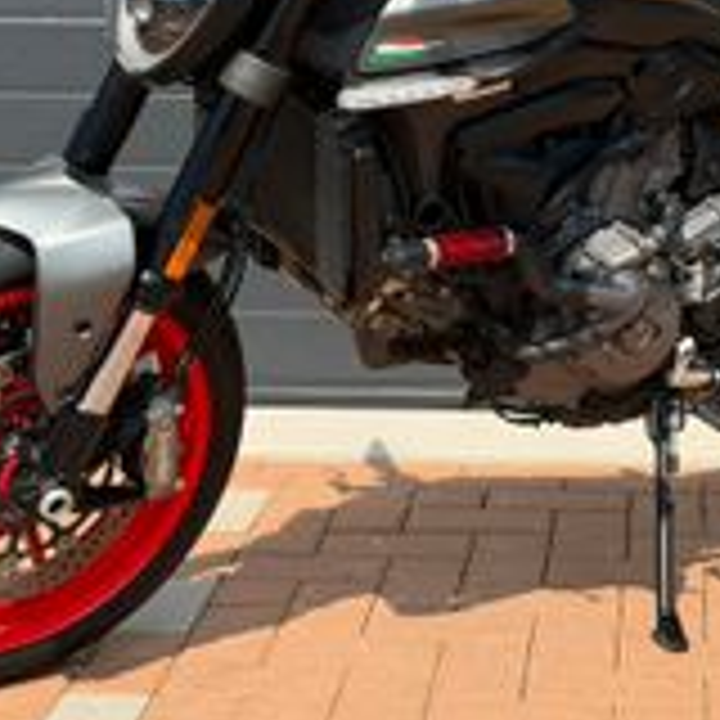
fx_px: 2494
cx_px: 531
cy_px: 176
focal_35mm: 106
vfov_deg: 16.3
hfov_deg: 16.4
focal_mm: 6.76
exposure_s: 1/3378
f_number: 1.78
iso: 100
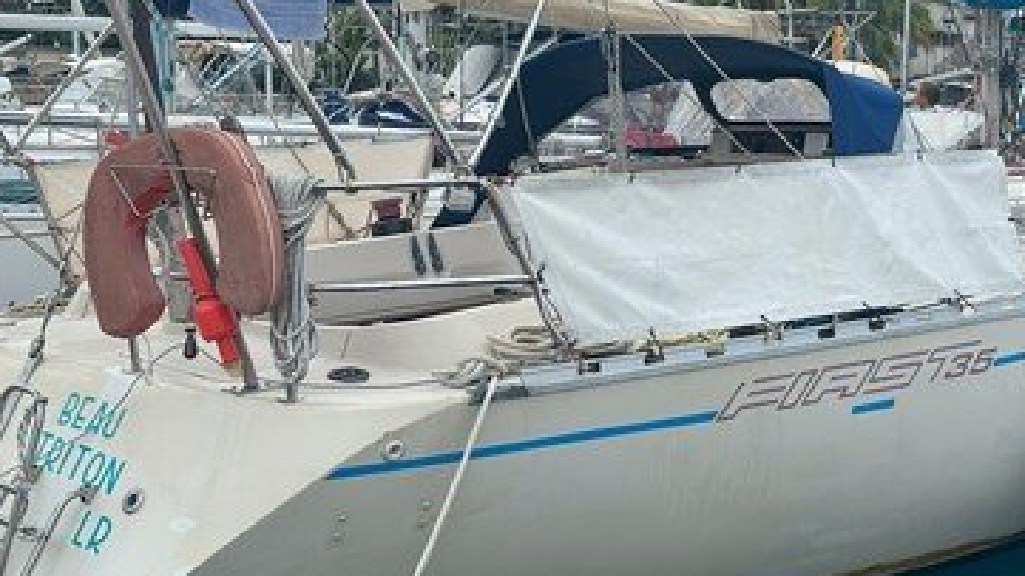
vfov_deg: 20.7
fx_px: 1576
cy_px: 221
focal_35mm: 58
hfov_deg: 35.8
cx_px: 645
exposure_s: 1/2469
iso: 80
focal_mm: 6.86
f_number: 1.78
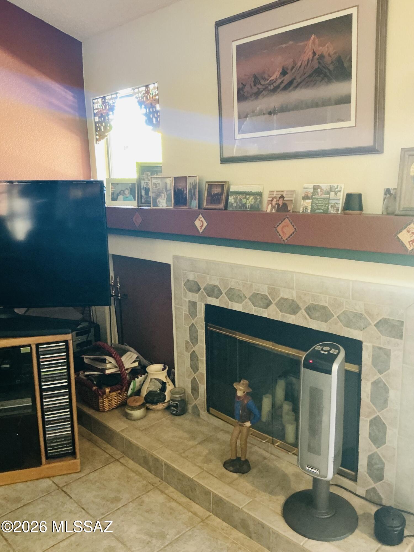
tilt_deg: -11.5
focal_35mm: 29
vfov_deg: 61.7
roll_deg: +1.8
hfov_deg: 48.2
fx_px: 462
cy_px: 276
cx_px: 207
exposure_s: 1/30
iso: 320
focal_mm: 3
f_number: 1.8
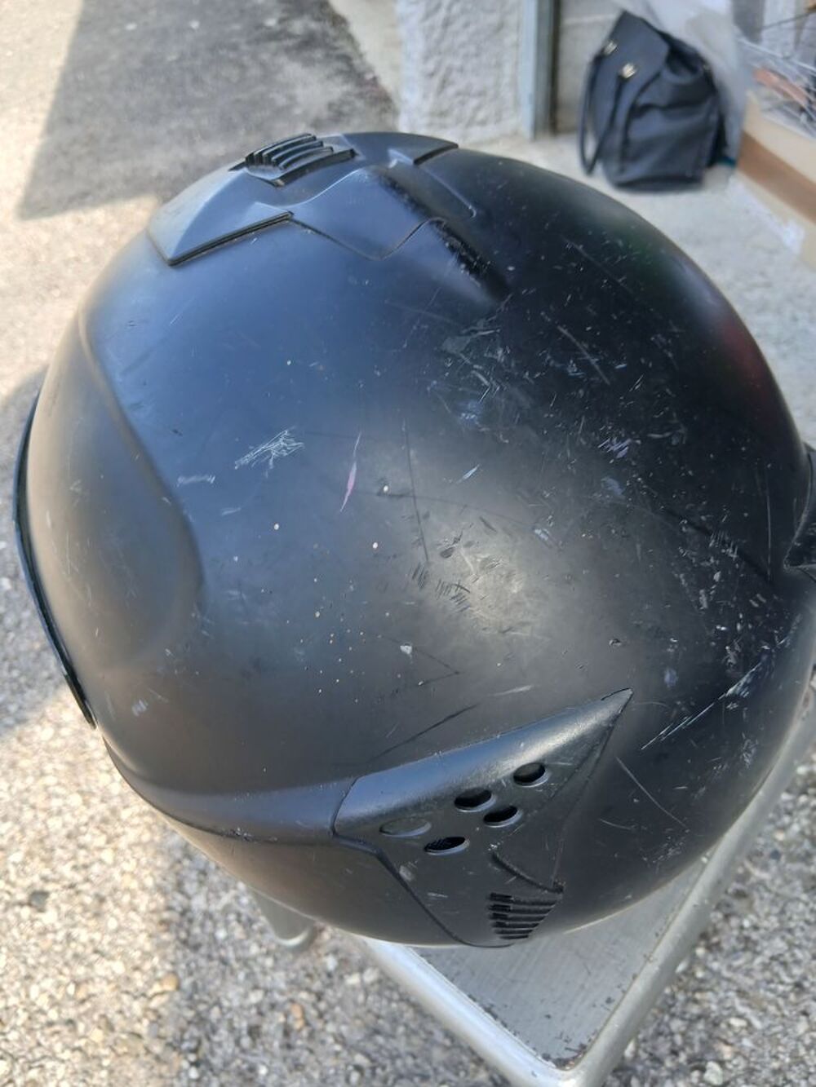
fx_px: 817
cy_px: 544
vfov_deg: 67.3
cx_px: 408
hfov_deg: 53.1
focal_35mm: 26
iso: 25
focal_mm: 3.98
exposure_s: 1/50
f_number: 1.8
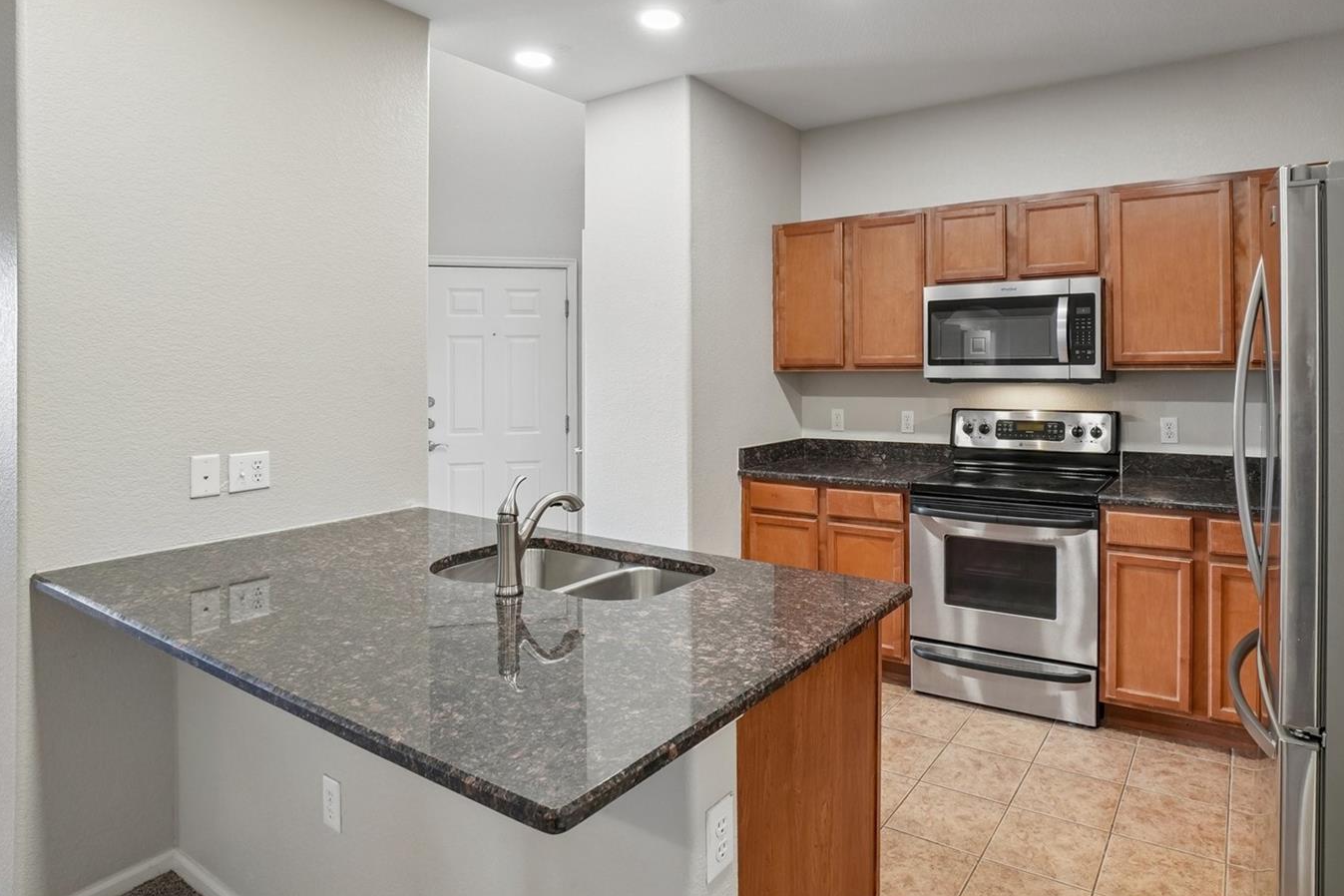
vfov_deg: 62.7
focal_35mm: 20
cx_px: 778
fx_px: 731
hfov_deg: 84.5
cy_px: 383
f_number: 8
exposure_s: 1/13
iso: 400
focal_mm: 11
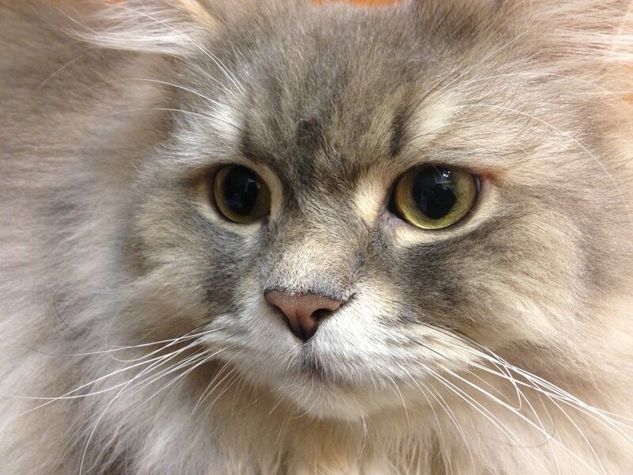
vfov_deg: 40.7
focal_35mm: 35
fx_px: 640
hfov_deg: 52.6
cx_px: 316
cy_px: 238
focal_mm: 4.28
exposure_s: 1/20
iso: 320
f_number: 2.4
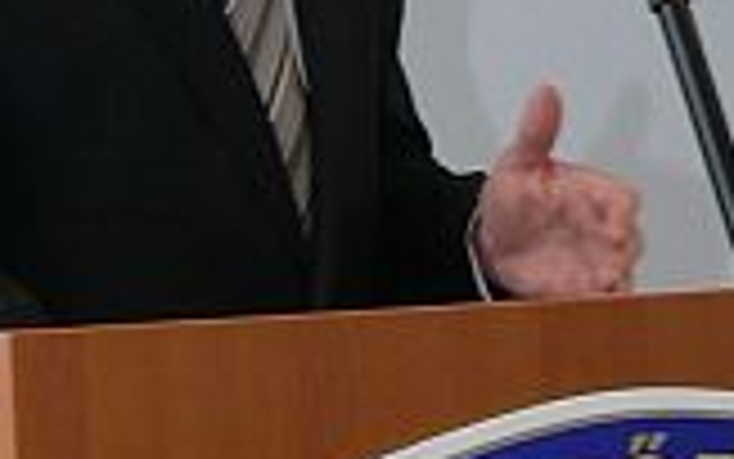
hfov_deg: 6.6
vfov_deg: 4.1
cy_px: 104
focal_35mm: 317
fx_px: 6343
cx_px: 473
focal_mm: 11.8
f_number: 3.2
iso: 100
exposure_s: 1/30
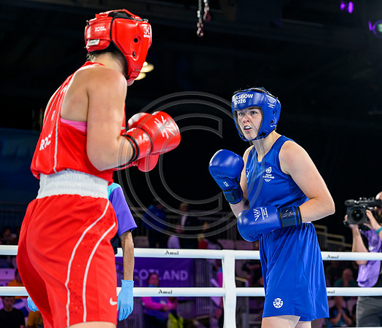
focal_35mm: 85
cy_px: 159
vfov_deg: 18.8
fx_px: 989
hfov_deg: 21.8
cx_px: 254
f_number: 3.5
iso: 2500
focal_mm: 70
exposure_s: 1/1600
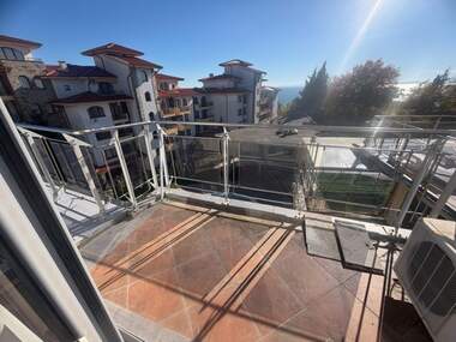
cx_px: 228
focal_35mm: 14
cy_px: 171
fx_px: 184
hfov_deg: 102.1
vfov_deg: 85.7
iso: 20
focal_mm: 2.22
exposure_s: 1/770
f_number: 2.2
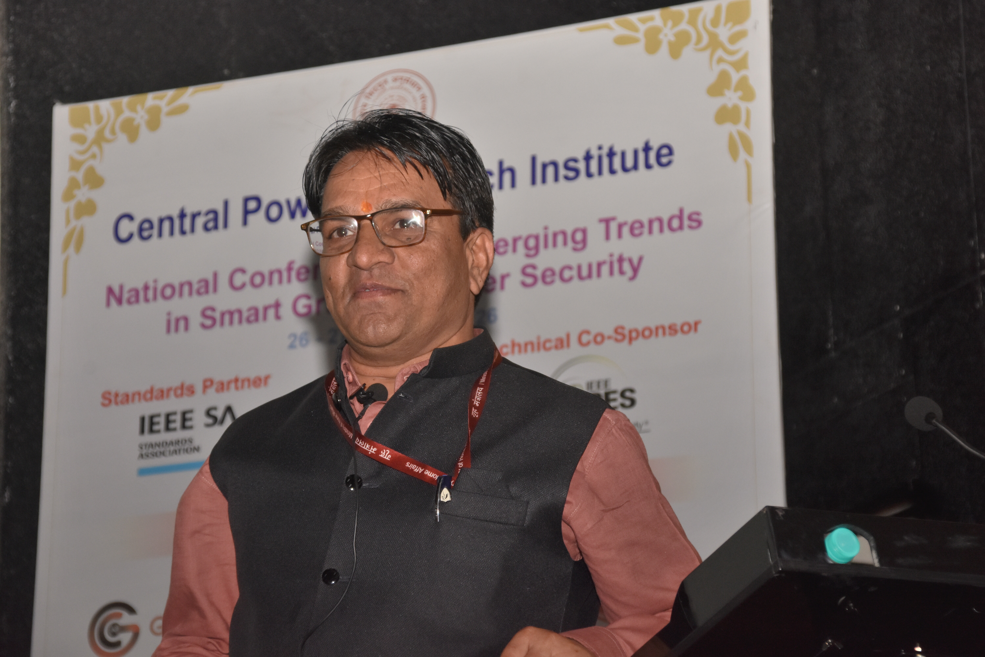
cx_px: 492
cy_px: 328
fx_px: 3078
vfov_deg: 12.2
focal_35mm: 112
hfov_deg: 18.2
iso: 800
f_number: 7.1
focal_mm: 75
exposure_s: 1/60
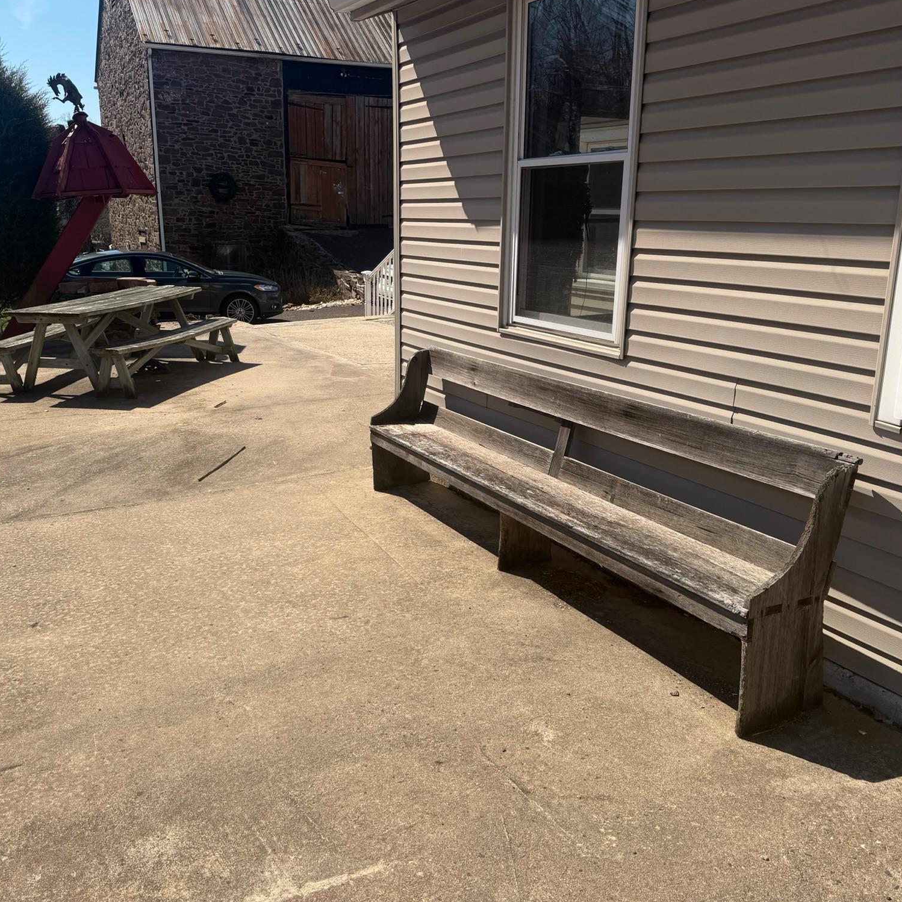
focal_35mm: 29
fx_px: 855
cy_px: 445
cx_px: 418
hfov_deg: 55.6
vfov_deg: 55.6
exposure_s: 1/5319
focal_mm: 6.76
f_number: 1.78
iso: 80
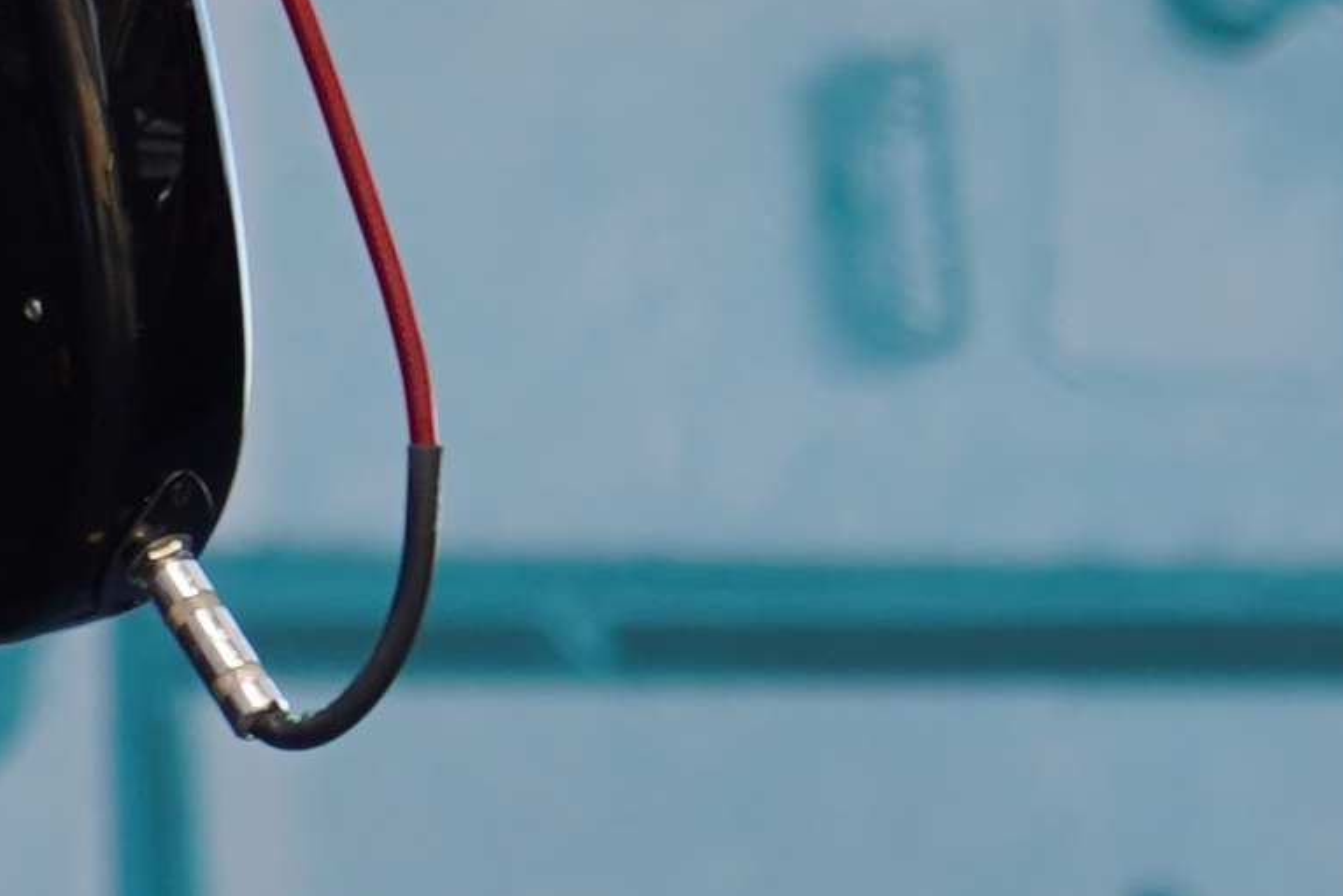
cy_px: -1075
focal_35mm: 799
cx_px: -1564
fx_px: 29811
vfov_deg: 1.7
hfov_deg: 2.6
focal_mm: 102
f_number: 4
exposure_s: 1/160
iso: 200
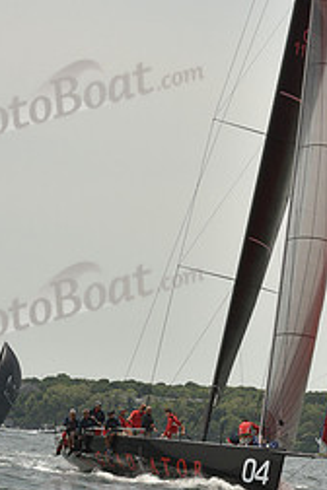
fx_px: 2193
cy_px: 175
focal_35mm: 161
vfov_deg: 12.7
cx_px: 305
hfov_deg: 8.5
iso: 400
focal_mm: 70
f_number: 13
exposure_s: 1/1000
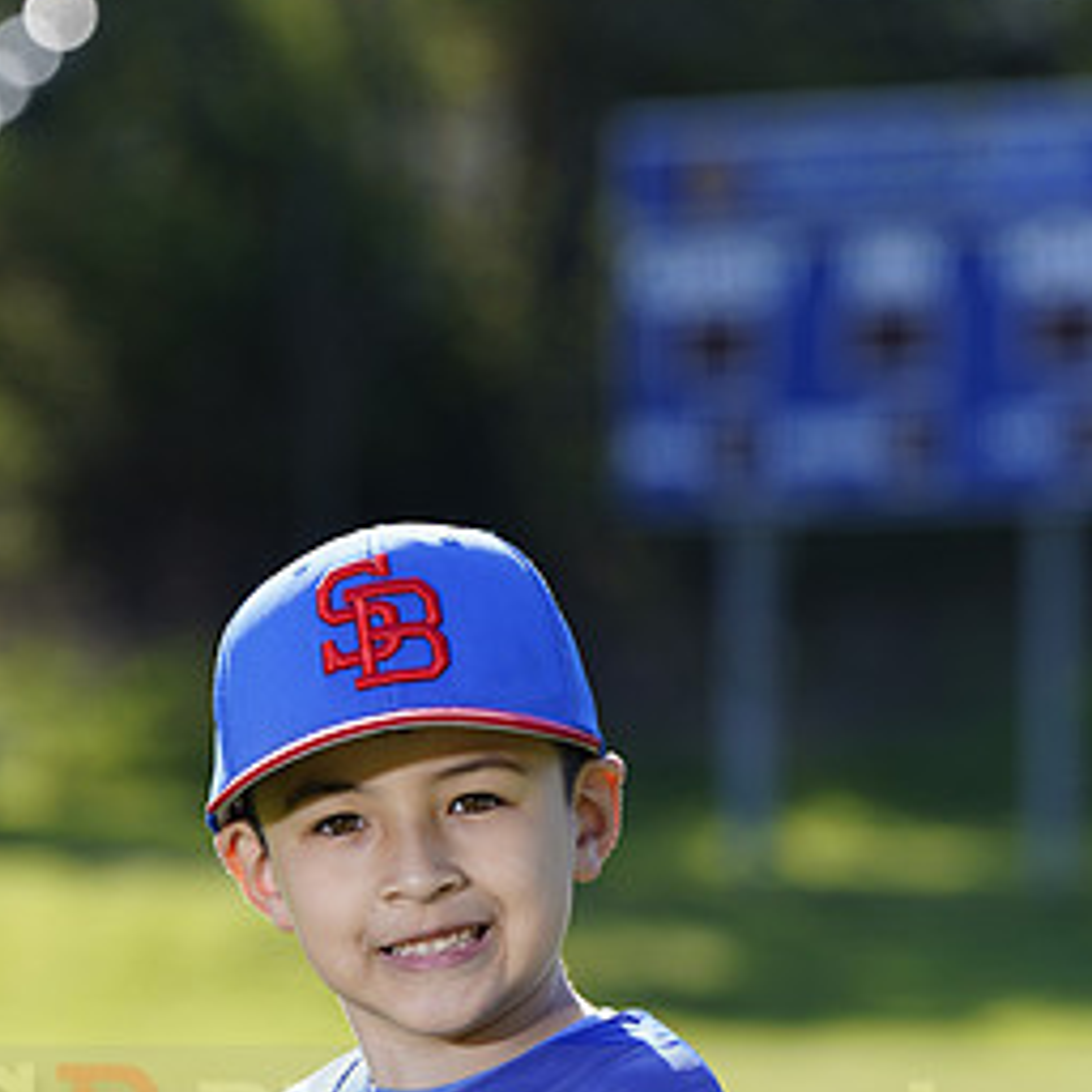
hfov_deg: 5.3
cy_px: 1105
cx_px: 505
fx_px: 11885
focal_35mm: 333
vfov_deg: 5.2
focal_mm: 173
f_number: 5
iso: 100
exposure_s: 1/250
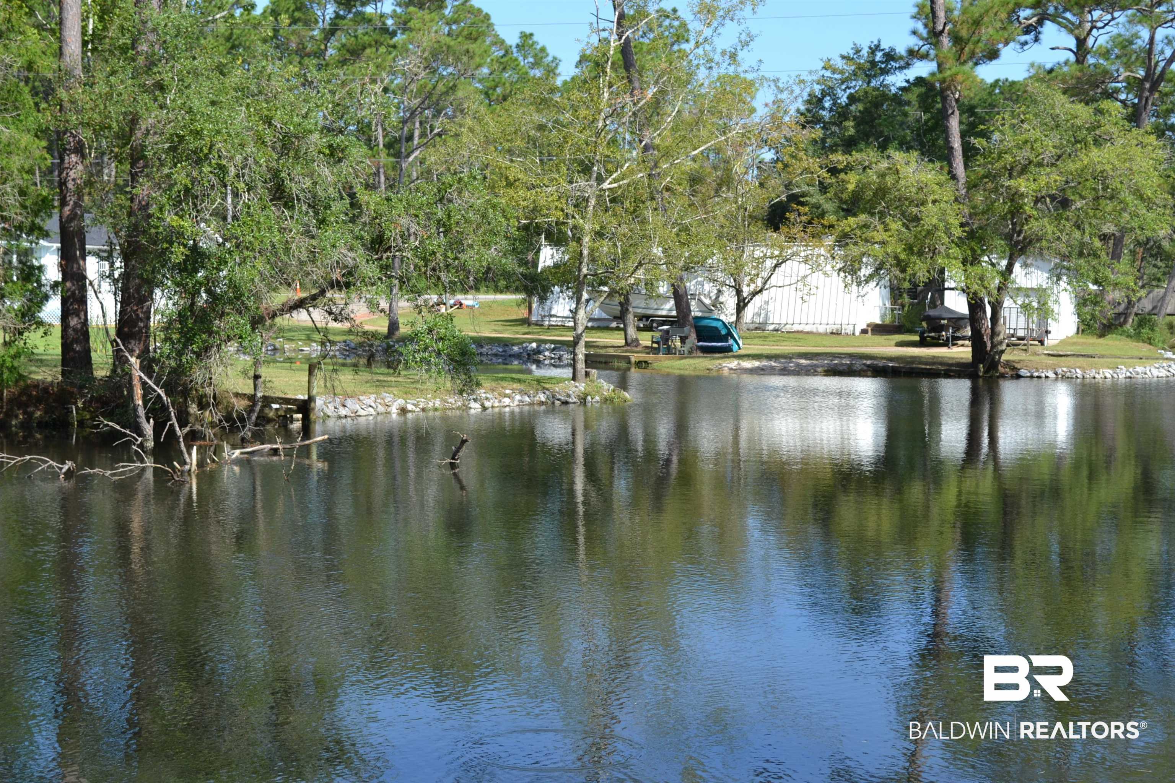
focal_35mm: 60
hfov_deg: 33.4
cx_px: 588
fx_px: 1958
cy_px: 392
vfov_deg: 22.6
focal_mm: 40
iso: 100
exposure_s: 1/200
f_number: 7.1
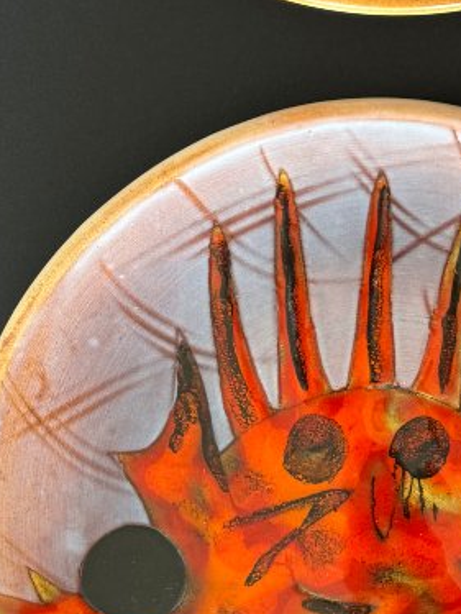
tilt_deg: -88.4
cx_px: 384
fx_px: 1366
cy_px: 64
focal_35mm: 77
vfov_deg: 24.6
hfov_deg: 18.9
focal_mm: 6.76
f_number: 1.78
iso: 200
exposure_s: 1/121
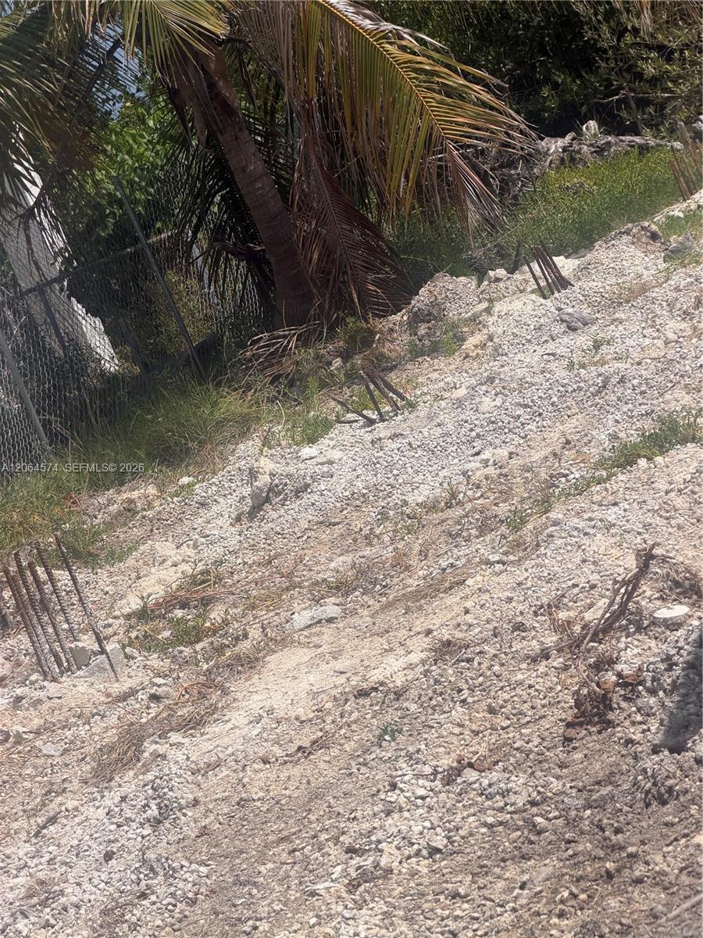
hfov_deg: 14.8
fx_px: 2708
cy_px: 469
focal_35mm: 100
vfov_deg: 19.6
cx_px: 352
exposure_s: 1/1033
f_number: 2.8
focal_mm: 16.89
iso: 20
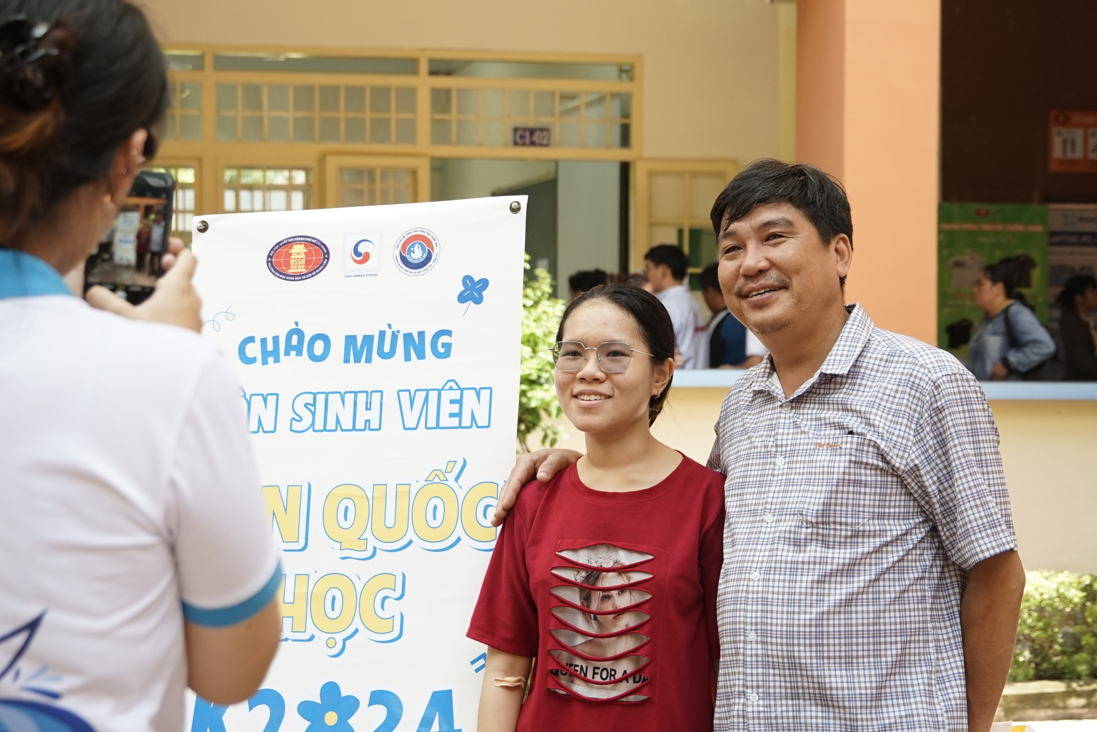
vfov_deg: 14.7
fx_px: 2834
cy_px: 366
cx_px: 548
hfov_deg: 21.9
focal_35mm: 93
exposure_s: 1/160
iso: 640
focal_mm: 62
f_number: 5.6
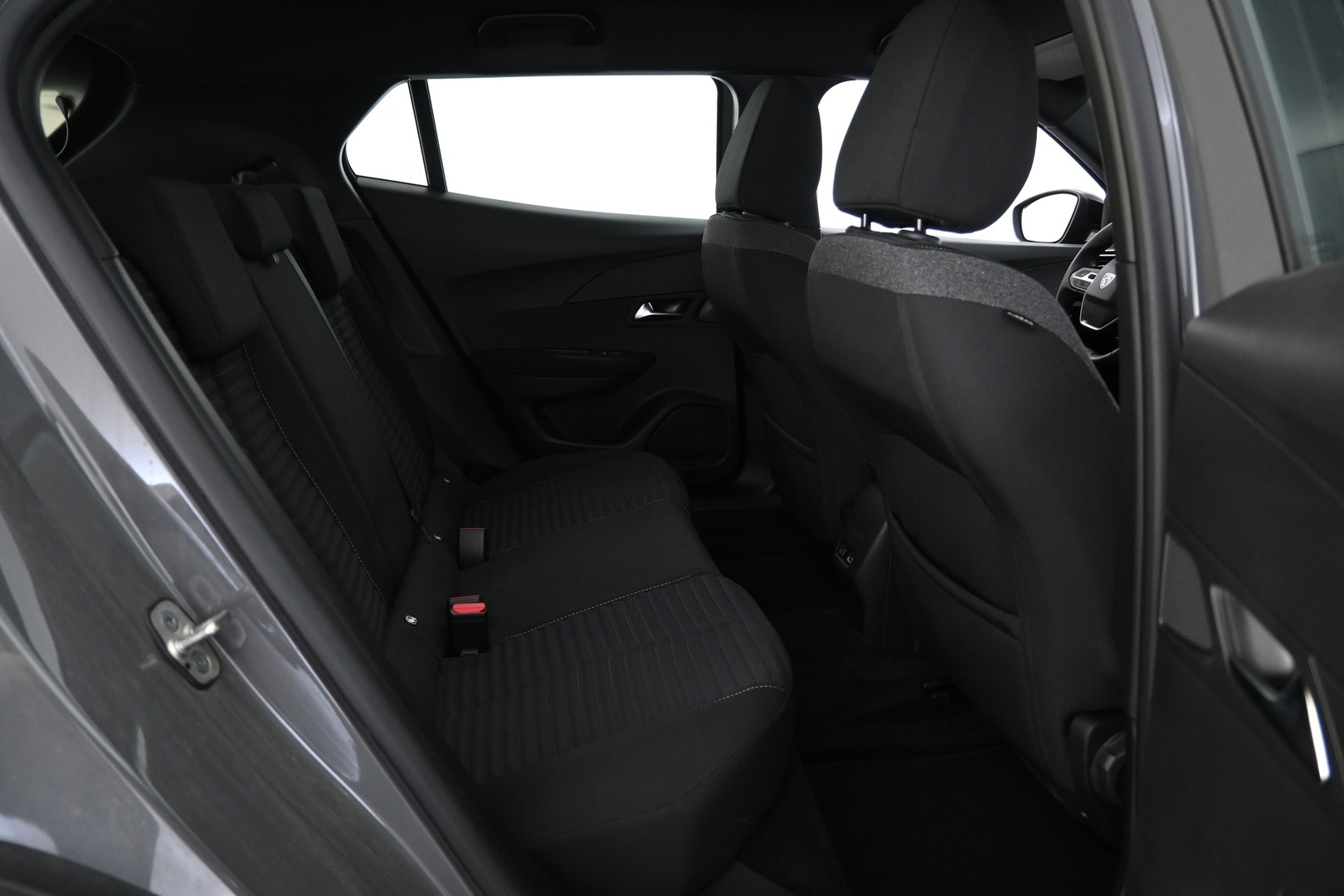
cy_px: 448
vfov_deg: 53.1
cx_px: 672
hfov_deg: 73.7
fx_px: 896
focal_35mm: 24
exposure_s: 1/25
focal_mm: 16
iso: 1600
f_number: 3.5
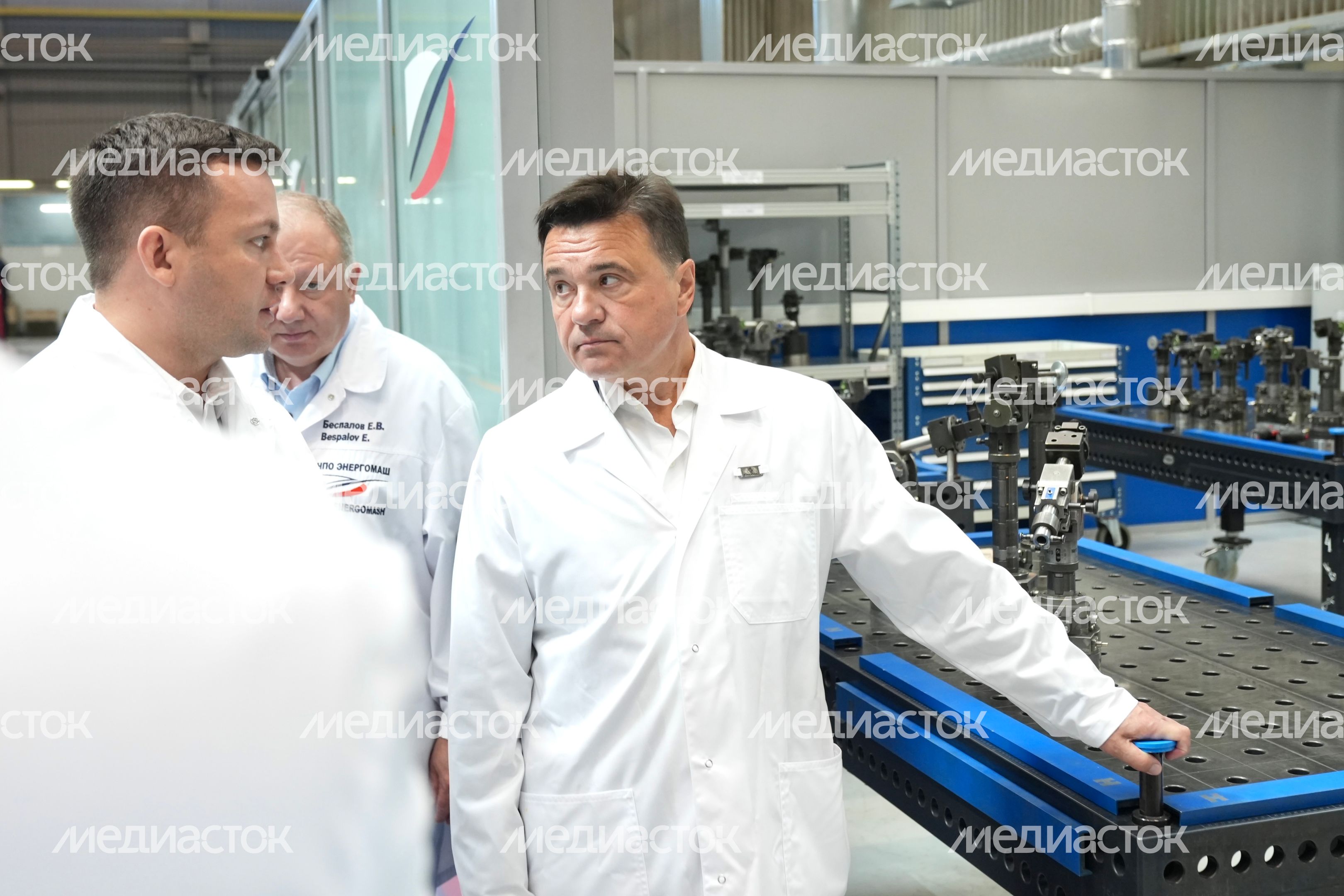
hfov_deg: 50.7
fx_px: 1419
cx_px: 672
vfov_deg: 35.1
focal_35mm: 38
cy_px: 448
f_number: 4.5
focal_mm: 38
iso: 2500
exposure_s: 1/200
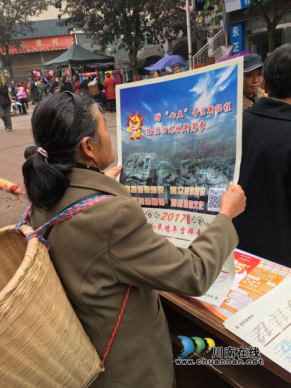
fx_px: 325
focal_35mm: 29
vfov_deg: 61.7
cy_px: 194
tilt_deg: -18.4
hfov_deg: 48.2
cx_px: 146
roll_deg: +4.4
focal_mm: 4.15
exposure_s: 1/100
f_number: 2.2
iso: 25
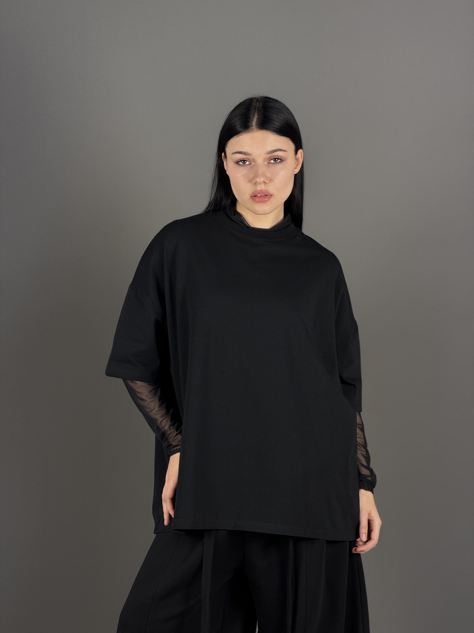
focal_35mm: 100
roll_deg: -0.3
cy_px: 316
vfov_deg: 19.6
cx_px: 237
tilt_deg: -3.1
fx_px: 1826
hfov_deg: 14.8
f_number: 2.8
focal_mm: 16.89
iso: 125
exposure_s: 1/100
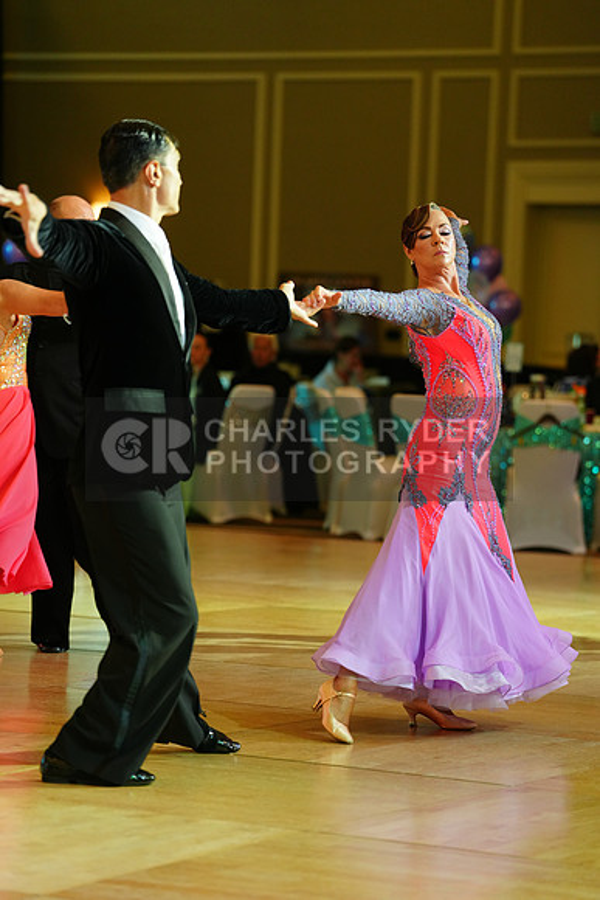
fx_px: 3273
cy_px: 450
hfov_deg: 10.5
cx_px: 300
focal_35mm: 131
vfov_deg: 15.6
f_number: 2.8
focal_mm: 131
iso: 1600
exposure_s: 1/400
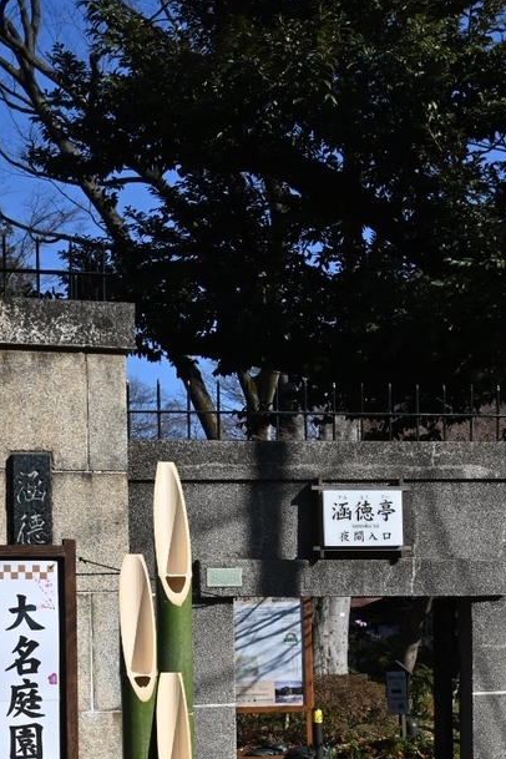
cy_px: 682
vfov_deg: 28.5
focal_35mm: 68
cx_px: 132
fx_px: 1433
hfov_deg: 19.9
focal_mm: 34.5
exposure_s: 1/1600
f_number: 11
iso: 1000
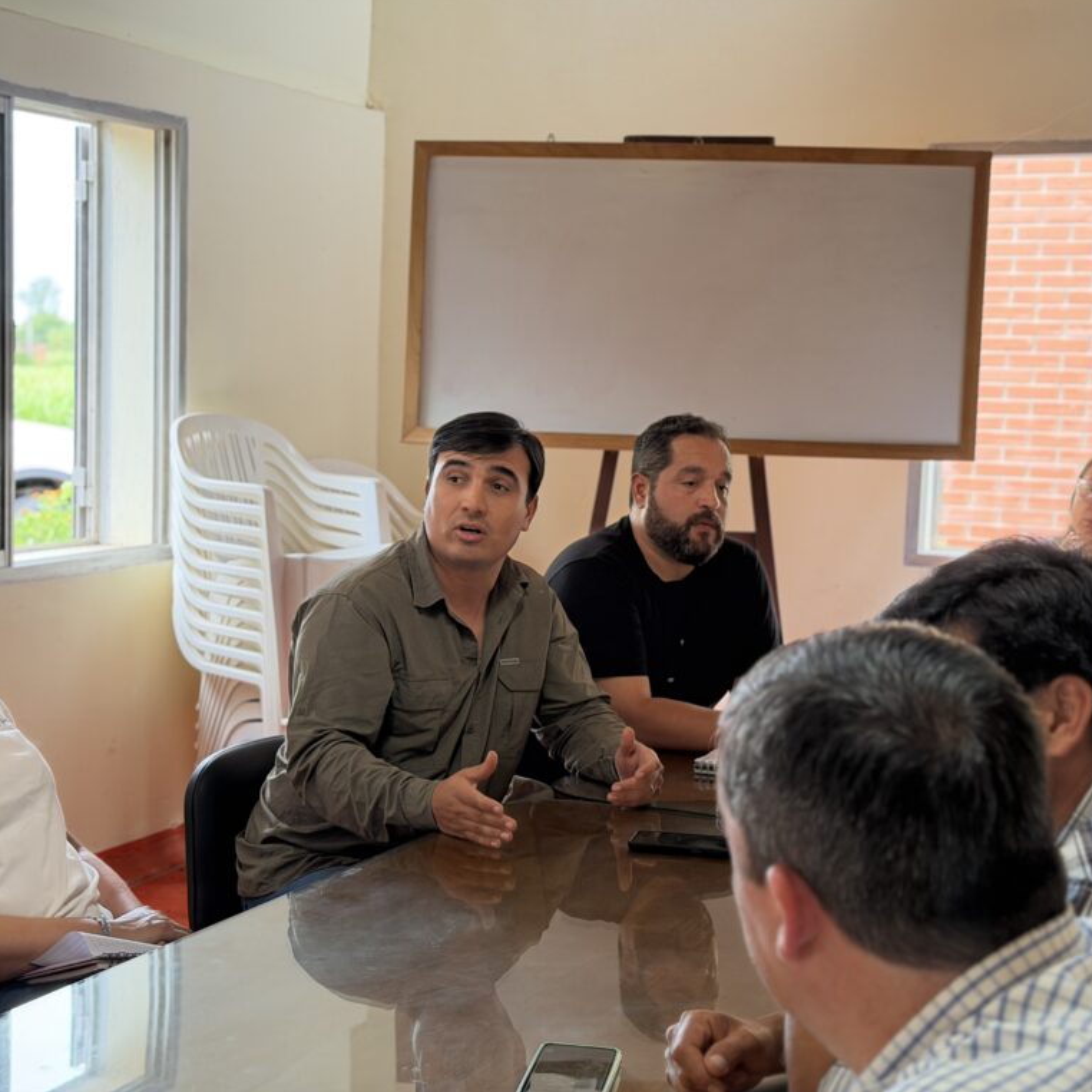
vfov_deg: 30.0
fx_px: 2034
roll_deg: -1.8
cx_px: 502
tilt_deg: -5.6
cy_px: 543
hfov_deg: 30.0
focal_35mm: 57
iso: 64
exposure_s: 1/100
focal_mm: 6.76
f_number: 1.78
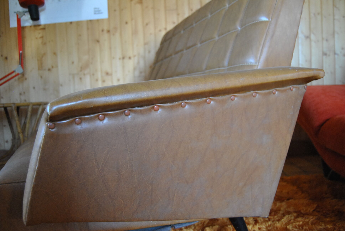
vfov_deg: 45.8
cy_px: 116
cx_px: 172
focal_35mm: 28
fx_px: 273
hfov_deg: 64.5
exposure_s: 1/30
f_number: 3.5
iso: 800
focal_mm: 19
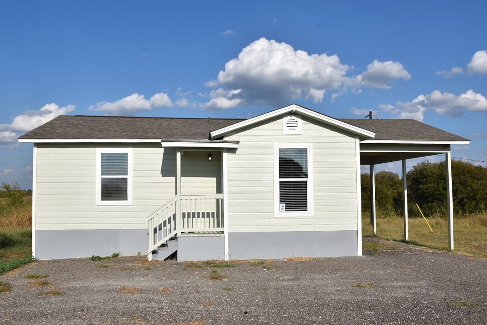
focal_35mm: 33
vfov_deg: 40.0
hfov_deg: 57.2
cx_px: 244
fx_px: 446
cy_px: 162
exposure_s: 1/500
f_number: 11
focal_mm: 22
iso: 200
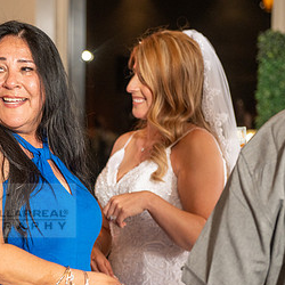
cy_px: 210
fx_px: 1285
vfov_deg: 12.6
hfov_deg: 12.5
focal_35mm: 138
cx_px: -21
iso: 800
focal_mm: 70
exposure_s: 1/160
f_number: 3.5
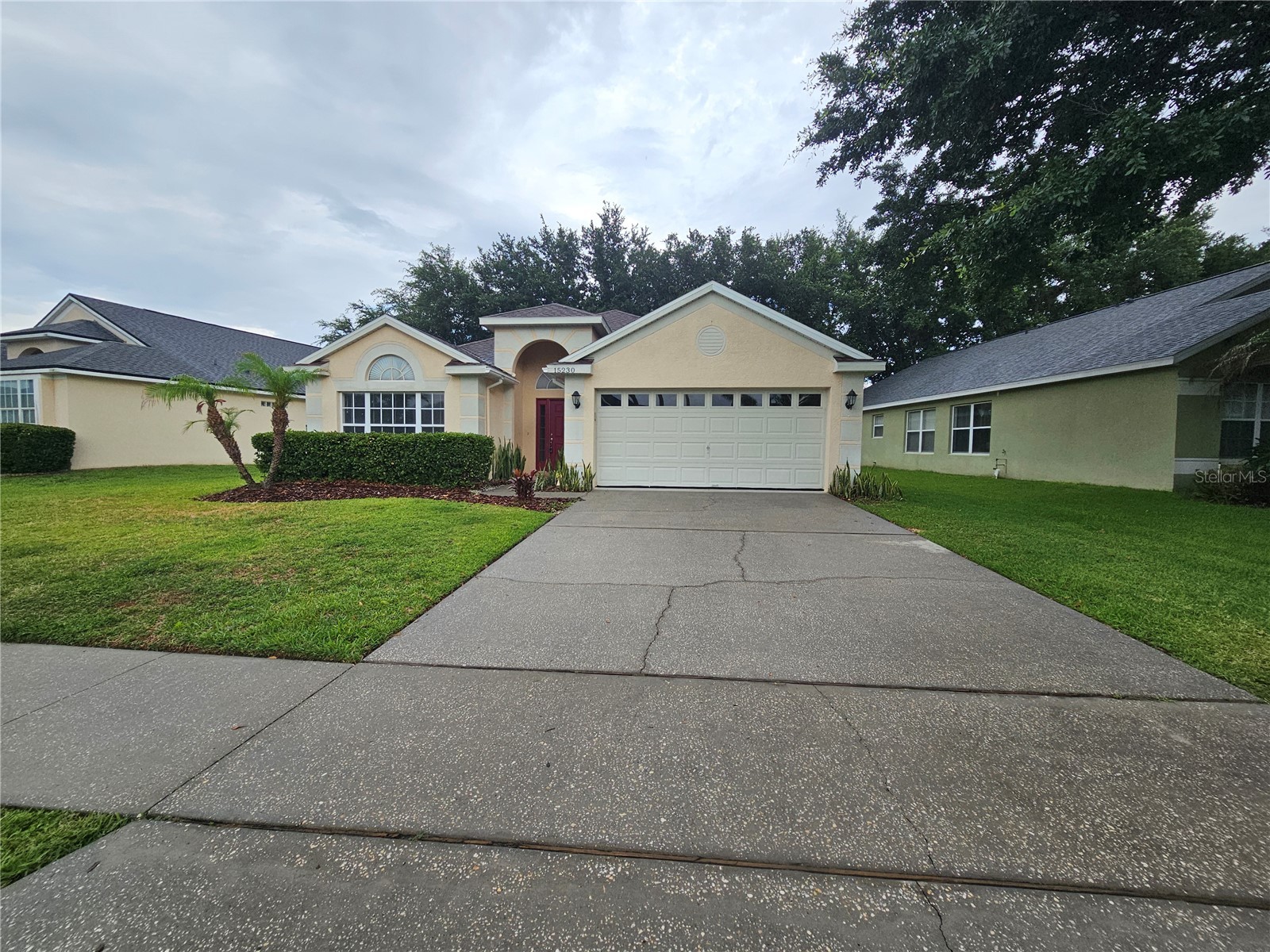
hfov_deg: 106.2
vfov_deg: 89.9
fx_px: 477
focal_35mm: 13
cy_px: 476
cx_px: 635
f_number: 2.2
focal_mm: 2.2
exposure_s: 1/1000
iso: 50
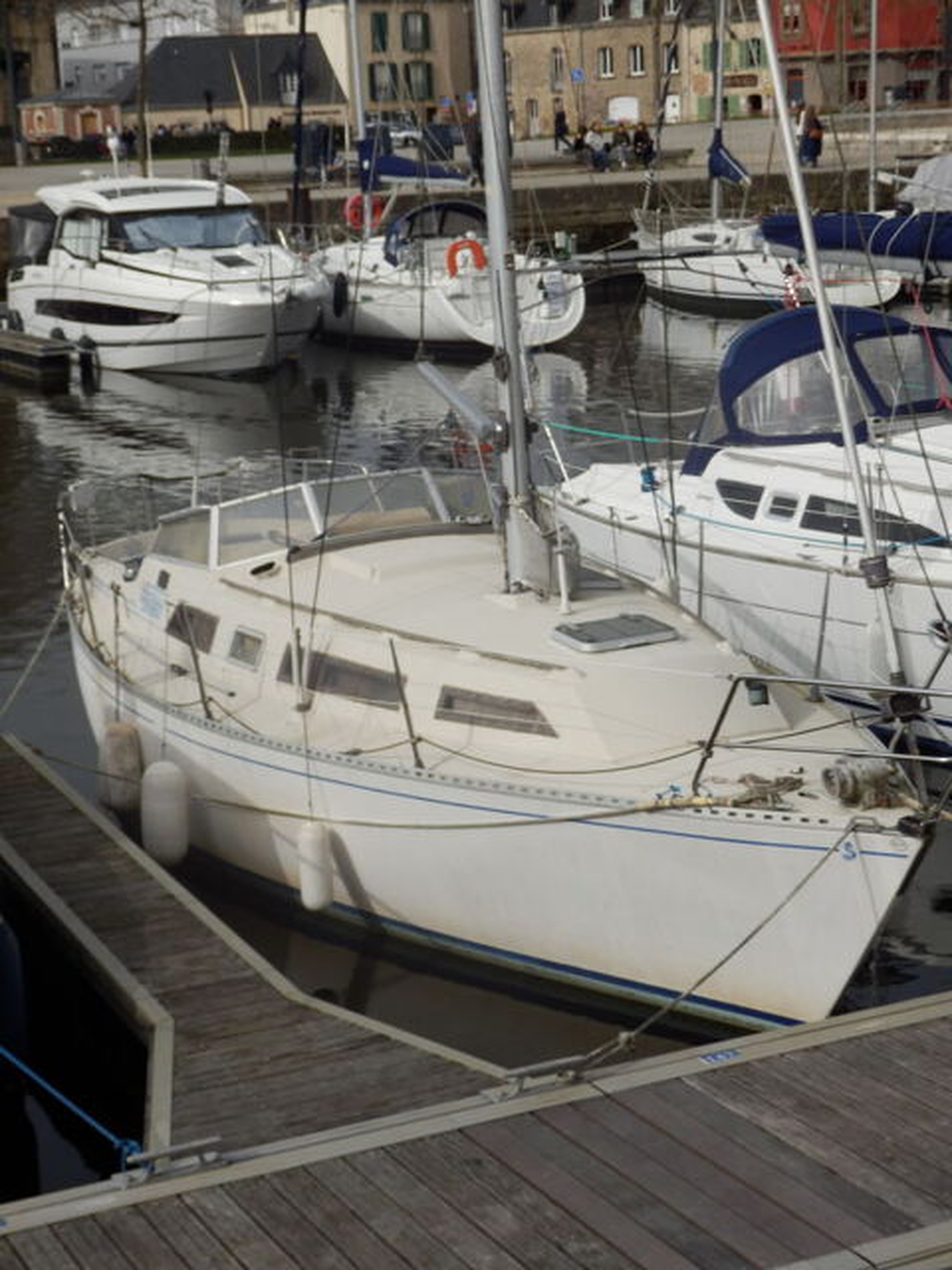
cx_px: 476
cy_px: 635
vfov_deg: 32.2
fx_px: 2200
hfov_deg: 24.4
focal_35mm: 60
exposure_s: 1/160
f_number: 12
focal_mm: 10.8
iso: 80
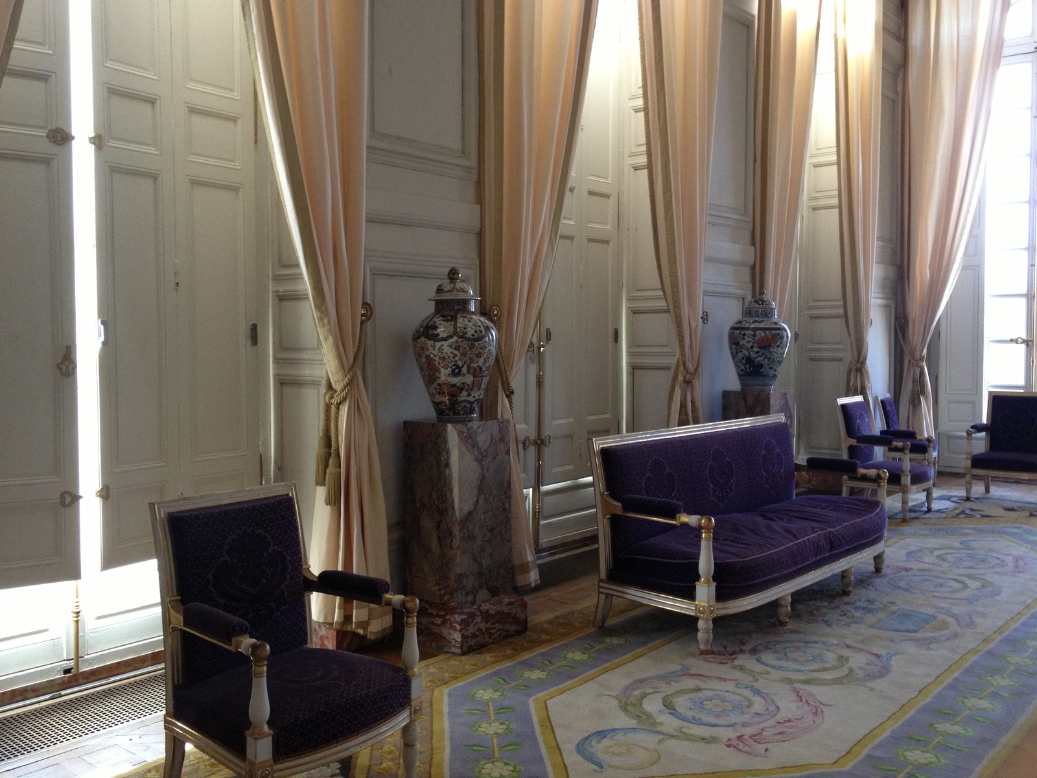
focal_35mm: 35
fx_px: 1049
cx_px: 518
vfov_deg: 40.7
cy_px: 389
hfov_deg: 52.6
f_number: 2.4
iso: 200
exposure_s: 1/20
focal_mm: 4.28
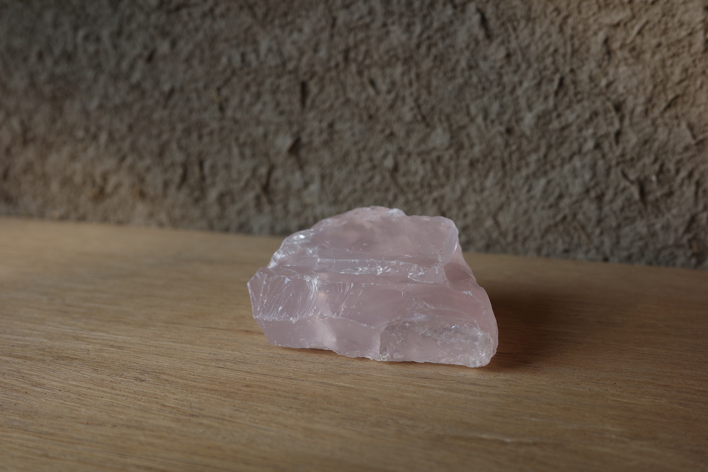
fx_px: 787
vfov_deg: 33.4
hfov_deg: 48.5
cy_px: 236
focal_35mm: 40
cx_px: 354
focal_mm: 26
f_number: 4
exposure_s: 1/200
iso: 200
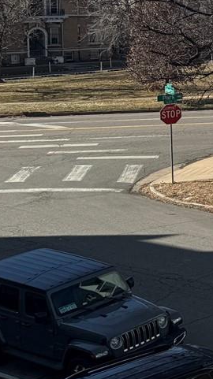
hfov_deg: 10.4
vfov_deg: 23.6
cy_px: 16
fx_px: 875
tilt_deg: -0.9
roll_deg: +0.6
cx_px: 614
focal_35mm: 87
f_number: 1.78
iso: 80
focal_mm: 6.76
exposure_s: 1/4608
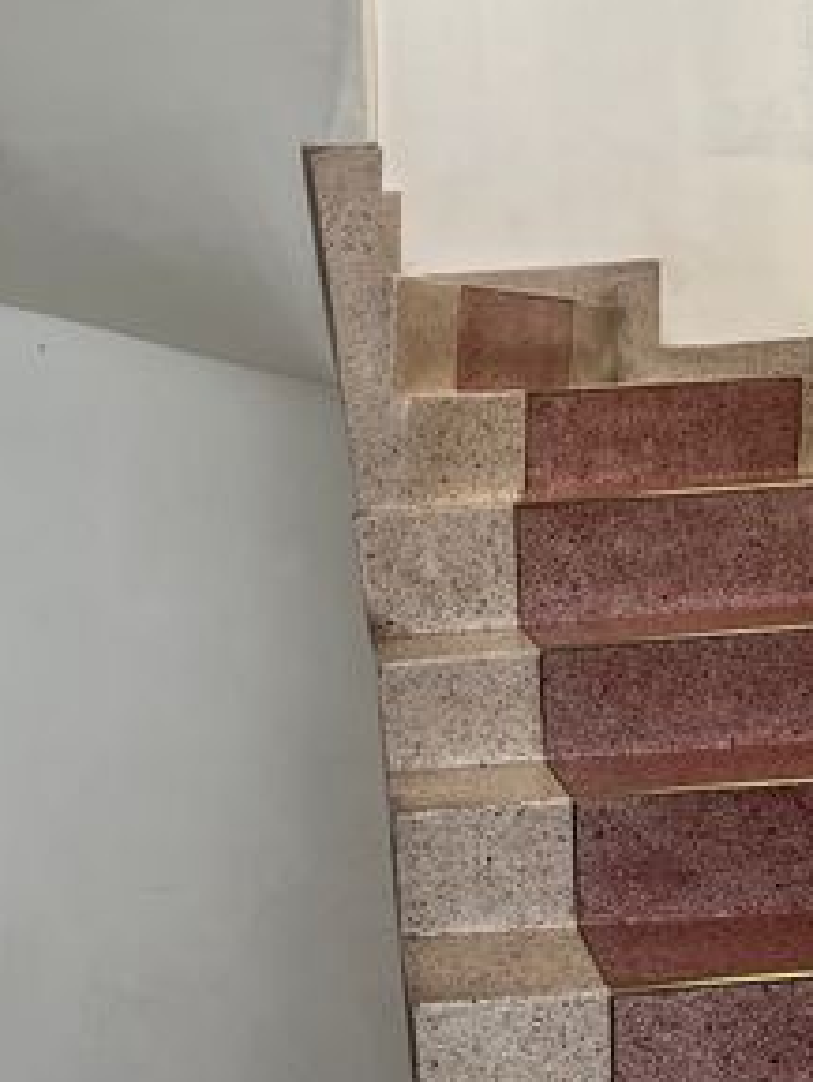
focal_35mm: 60
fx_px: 1878
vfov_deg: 31.8
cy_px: 754
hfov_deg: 24.4
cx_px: 296
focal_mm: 5.1
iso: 125
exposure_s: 1/66
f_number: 1.6
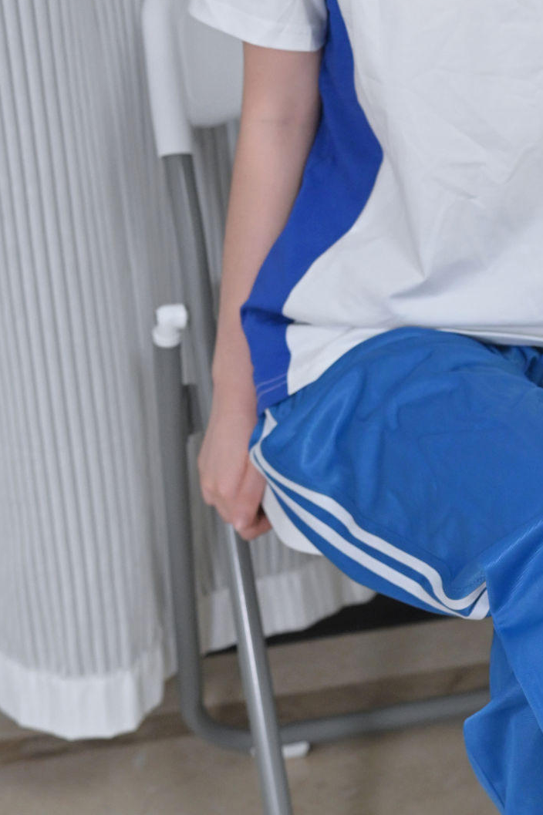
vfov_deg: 17.8
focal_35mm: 115
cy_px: 437
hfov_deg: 11.7
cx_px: 606
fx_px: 2603
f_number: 3.5
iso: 1600
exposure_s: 1/100
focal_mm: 45
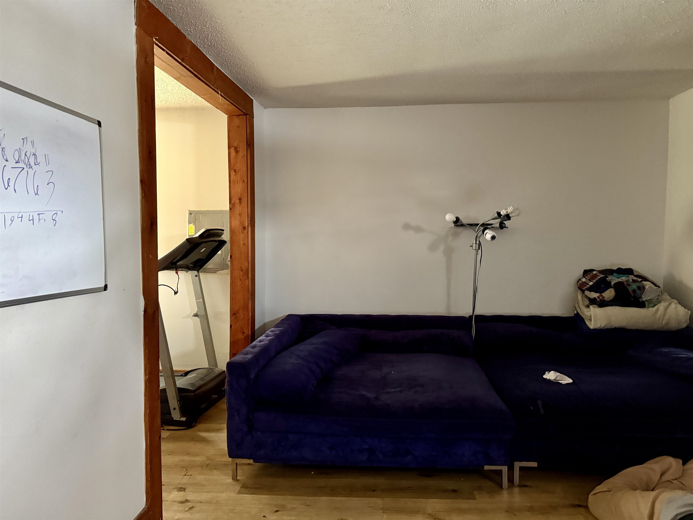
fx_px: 480
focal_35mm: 24
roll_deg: -0.4
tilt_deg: -1.3
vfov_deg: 56.8
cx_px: 346
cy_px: 260
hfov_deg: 71.6
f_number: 1.78
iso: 1000
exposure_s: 1/30
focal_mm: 6.76
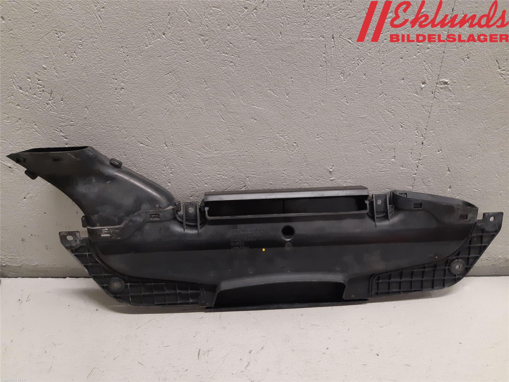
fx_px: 382
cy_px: 191
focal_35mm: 26
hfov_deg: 67.3
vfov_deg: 53.1
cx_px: 254
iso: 250
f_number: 1.7
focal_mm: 3.93
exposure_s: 1/50
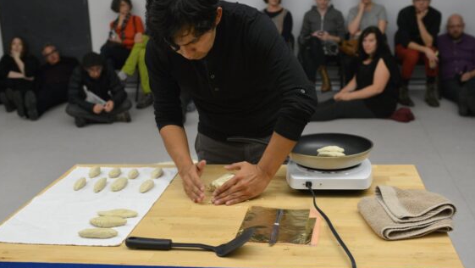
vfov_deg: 27.7
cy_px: 125
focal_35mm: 43
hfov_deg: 47.3
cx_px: 235
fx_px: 542
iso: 3200
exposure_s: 1/200
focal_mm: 40
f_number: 4
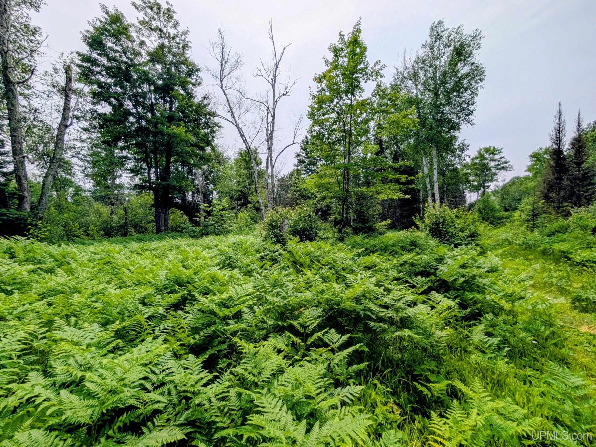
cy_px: 224
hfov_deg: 110.5
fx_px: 207
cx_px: 298
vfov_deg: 94.5
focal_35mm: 12
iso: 59
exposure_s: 1/7299
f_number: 1.7
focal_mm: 2.02
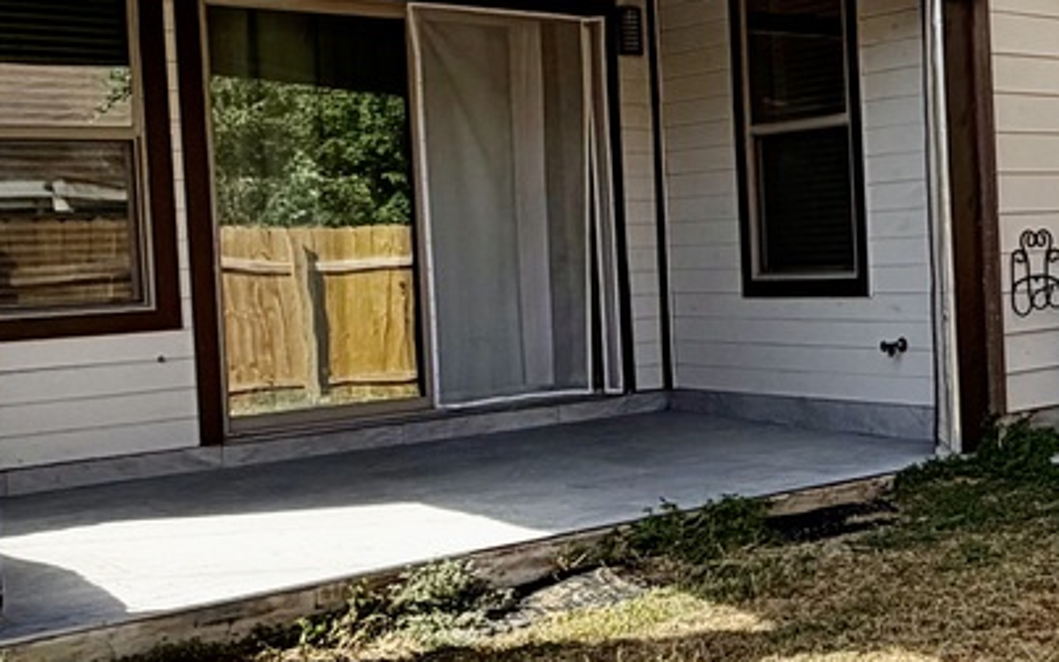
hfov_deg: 31.6
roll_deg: +2.7
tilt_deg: -1.2
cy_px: 255
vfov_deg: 24.4
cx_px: 1288
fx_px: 1530
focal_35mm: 53
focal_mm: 2.22
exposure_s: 1/770
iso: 32
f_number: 2.2
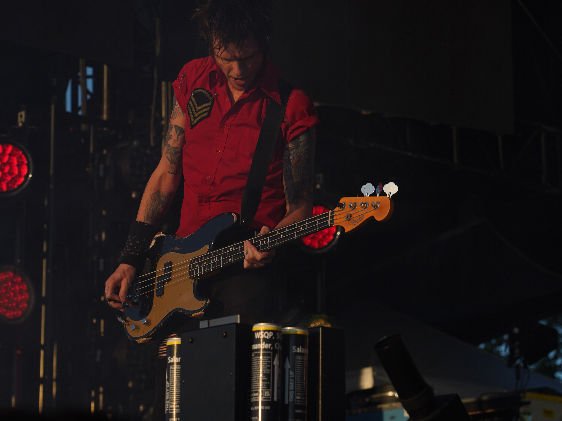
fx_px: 2386
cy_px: 241
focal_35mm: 147
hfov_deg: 13.4
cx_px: 355
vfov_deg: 10.1
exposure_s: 1/400
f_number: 7.1
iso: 100
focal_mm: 105
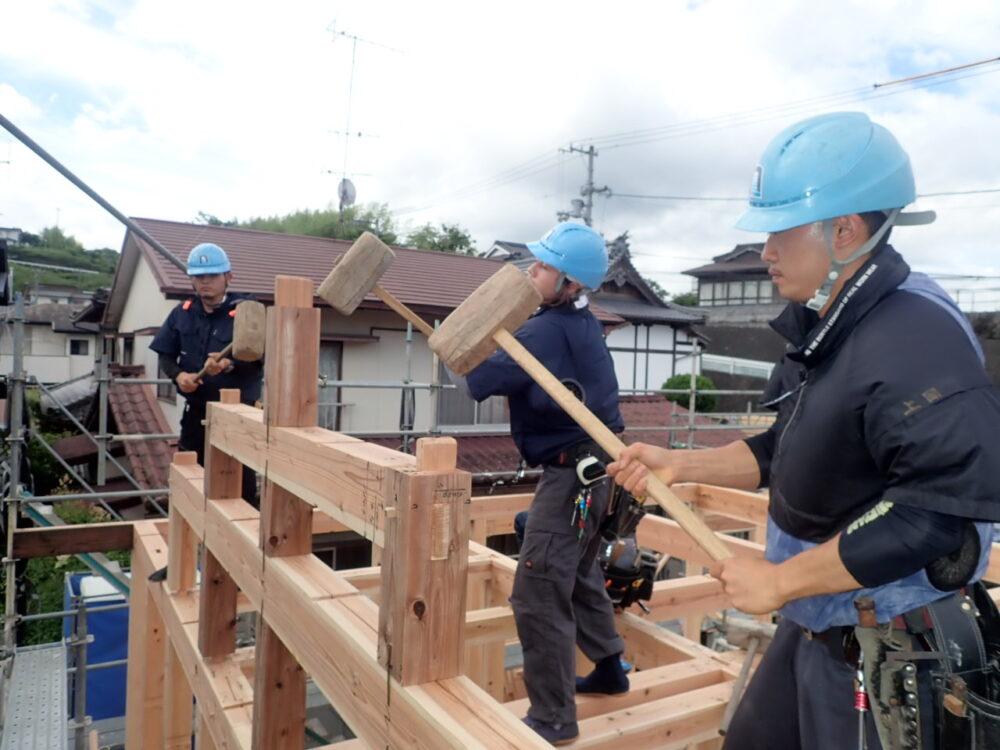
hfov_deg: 69.4
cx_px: 500
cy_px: 375
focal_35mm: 25
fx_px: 722
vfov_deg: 54.9
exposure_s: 1/640
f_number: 2.8
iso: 100
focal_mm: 4.5
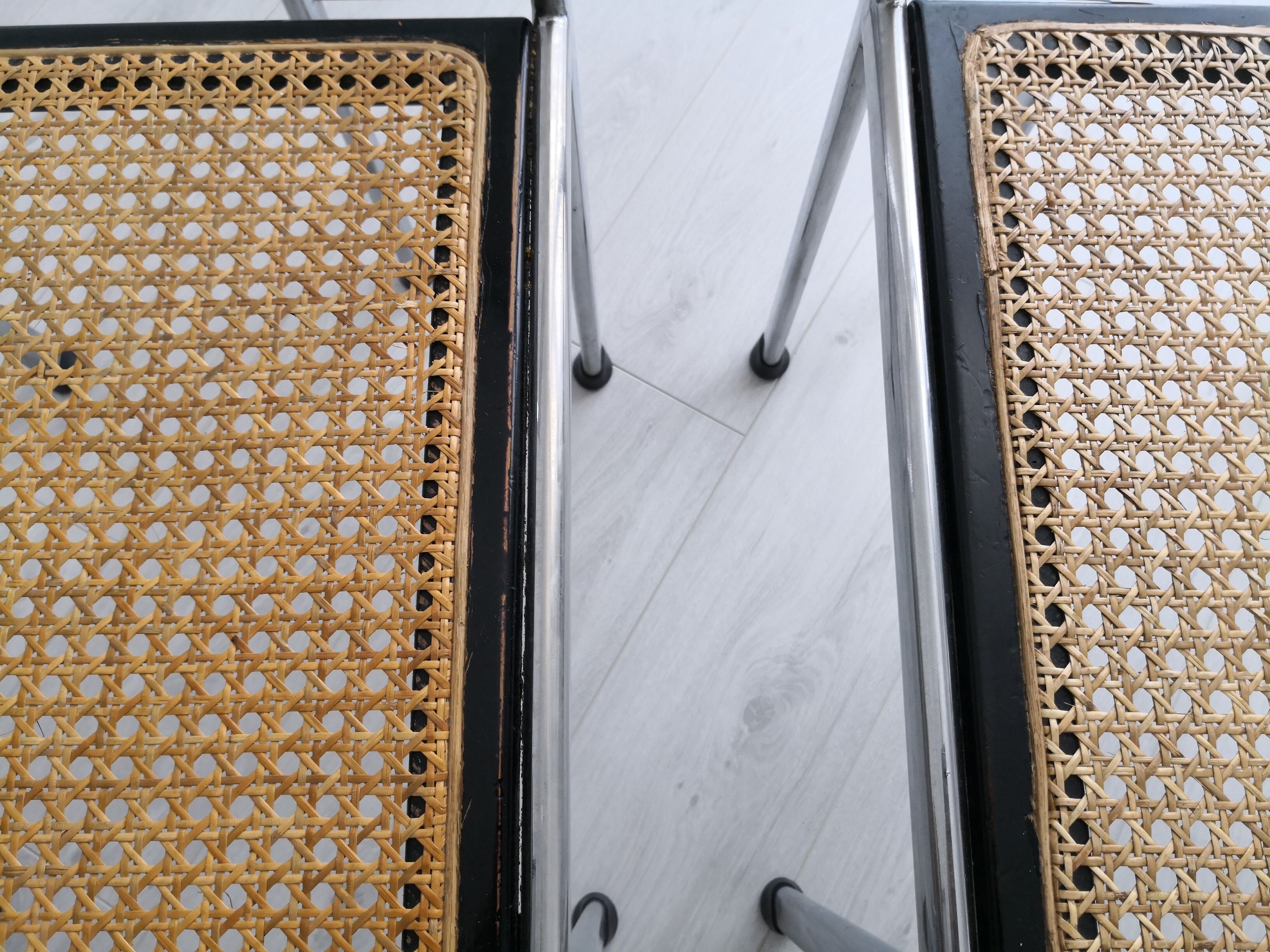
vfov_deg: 51.4
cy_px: 476
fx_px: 991
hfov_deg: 65.3
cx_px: 635
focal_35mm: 27
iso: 125
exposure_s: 1/50
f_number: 1.6
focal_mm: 3.95
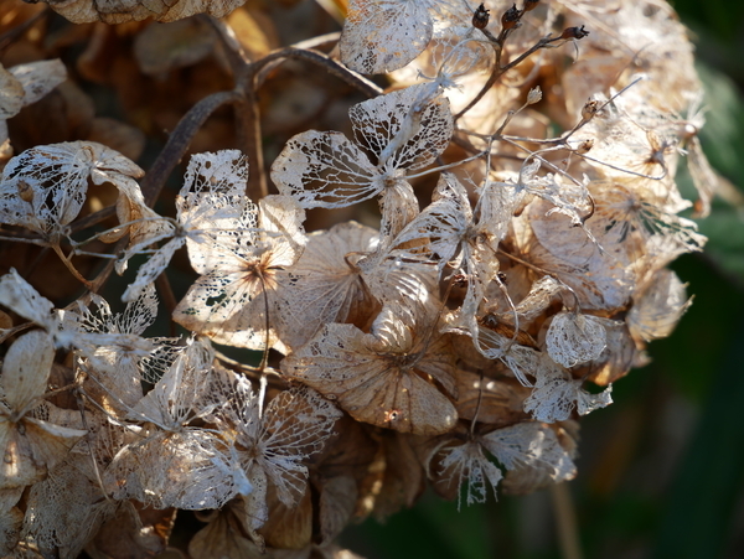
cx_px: 372
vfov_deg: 12.4
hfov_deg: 16.4
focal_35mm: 120
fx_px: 2581
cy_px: 280
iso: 200
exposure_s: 1/200
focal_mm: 60
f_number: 5.6
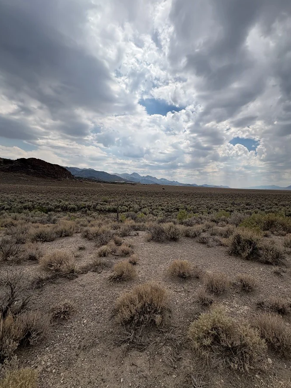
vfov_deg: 94.5
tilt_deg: -0.8
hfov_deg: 77.8
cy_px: 194
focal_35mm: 16
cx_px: 162
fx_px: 179
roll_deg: -0.1
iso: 50
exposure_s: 1/4630
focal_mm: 2.22
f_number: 2.2
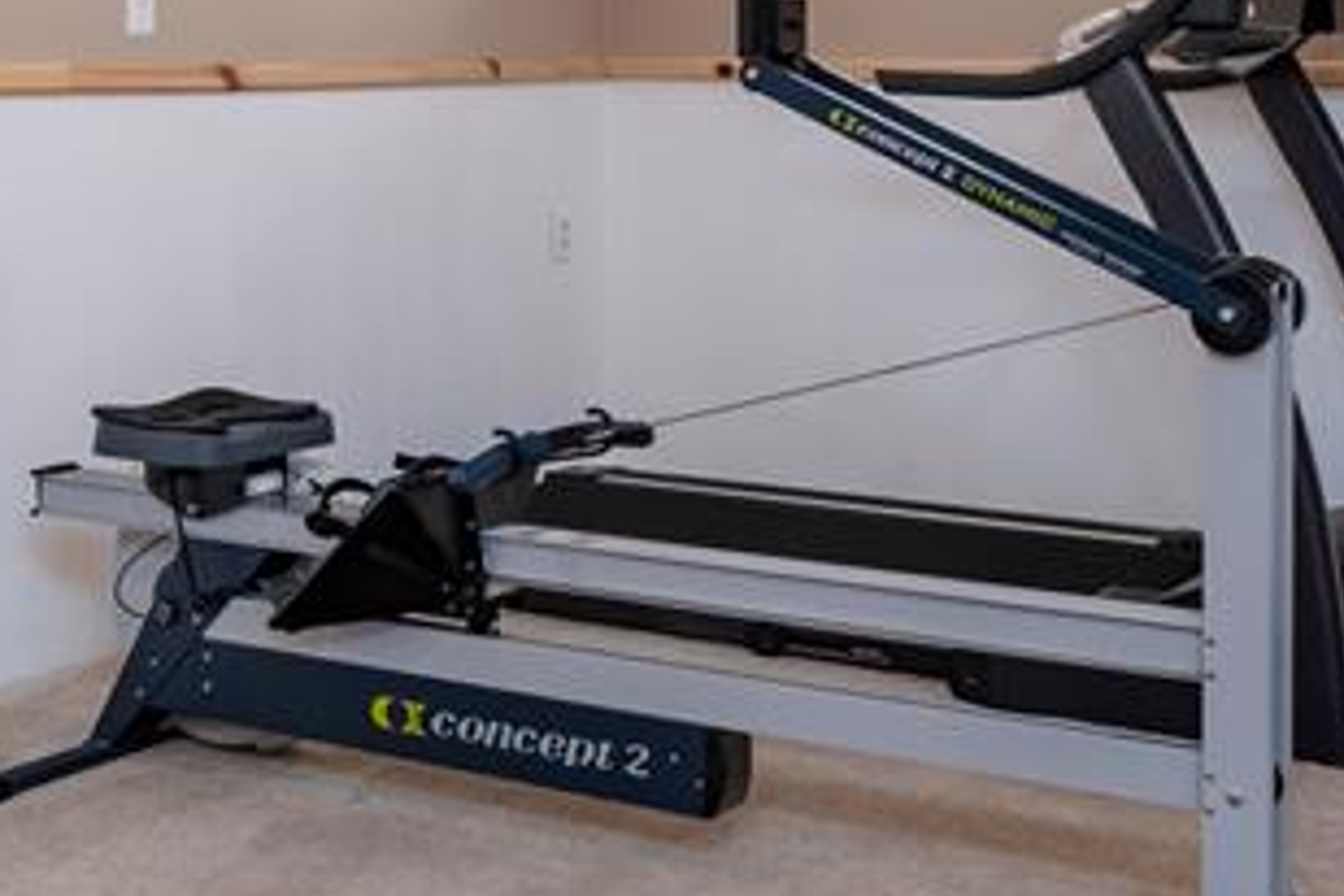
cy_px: 65
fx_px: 2352
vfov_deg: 21.0
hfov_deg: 31.8
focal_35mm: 63
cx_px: 570
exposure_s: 1/125
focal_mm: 12.4
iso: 640
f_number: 6.4
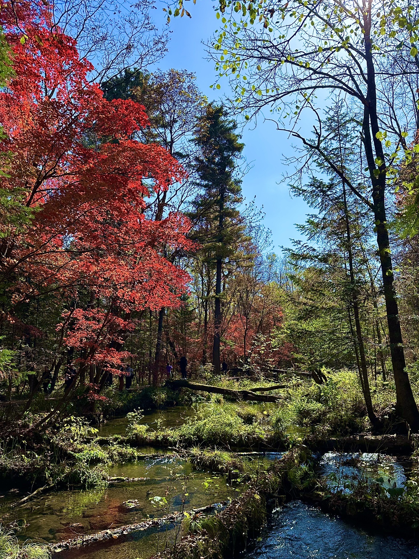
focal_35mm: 26
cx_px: 210
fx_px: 420
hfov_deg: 53.1
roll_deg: +1.2
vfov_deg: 67.2
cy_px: 296
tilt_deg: +10.6
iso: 80
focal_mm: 6.86
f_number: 1.78
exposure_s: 1/2469
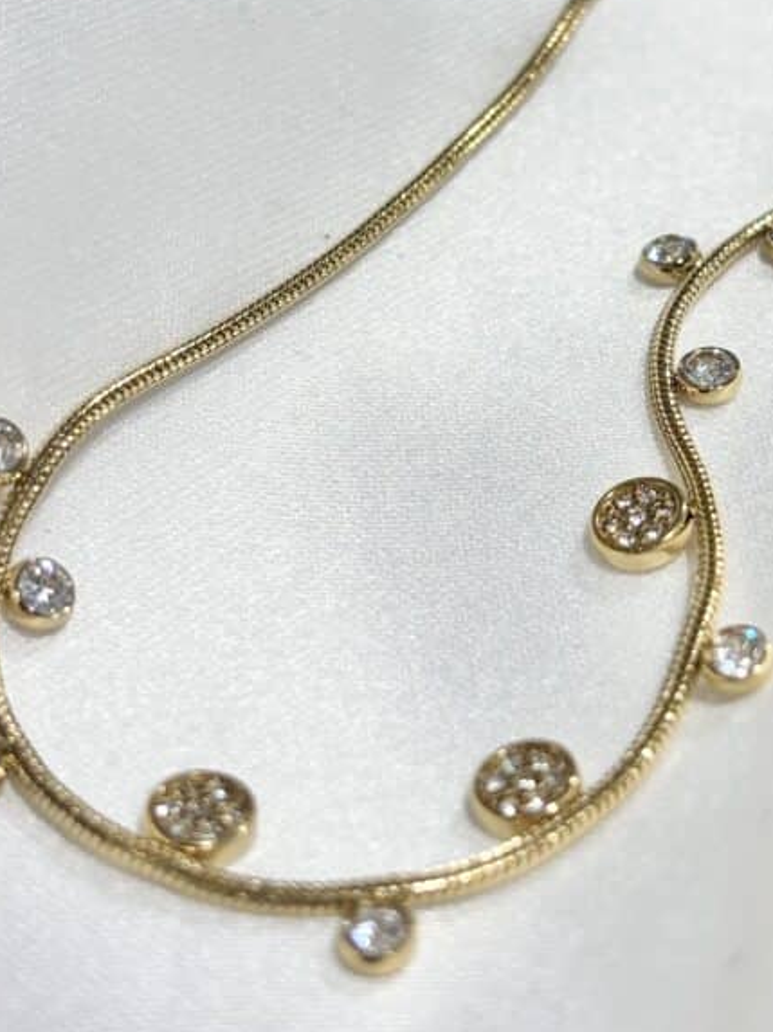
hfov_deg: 15.8
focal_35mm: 93
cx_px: 584
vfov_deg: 20.9
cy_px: 261
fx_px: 2772
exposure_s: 1/334
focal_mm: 5.96
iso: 32
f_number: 1.6
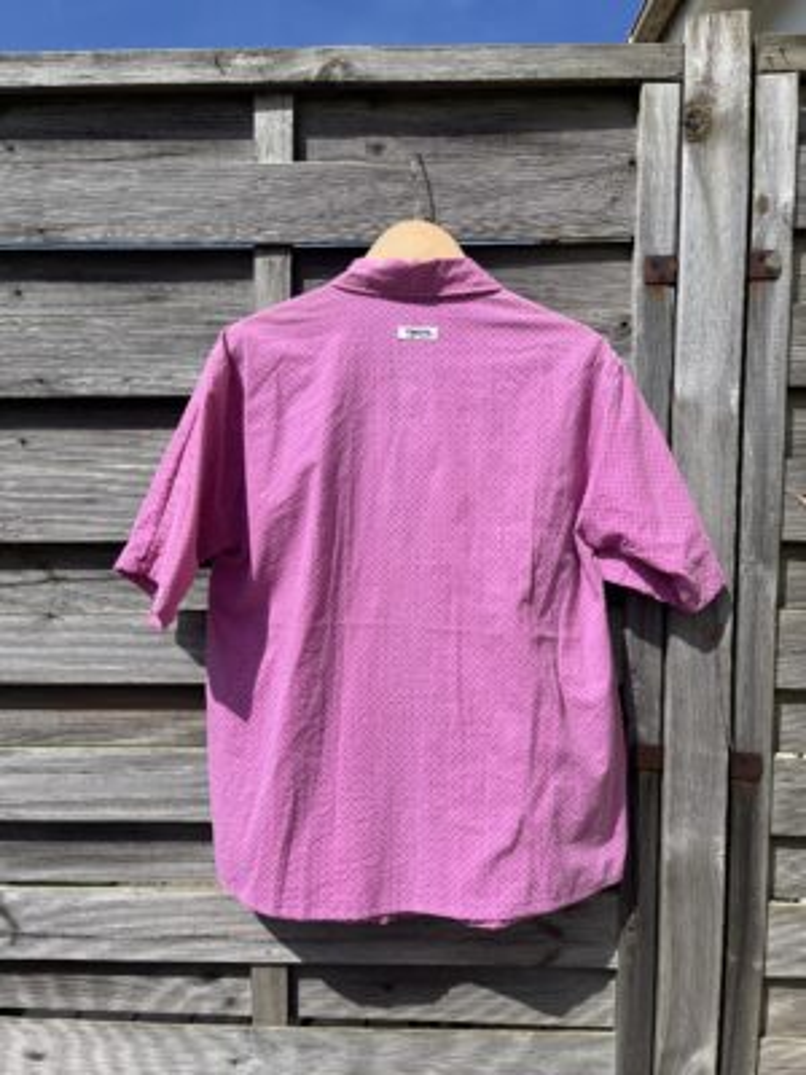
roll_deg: -0.1
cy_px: 538
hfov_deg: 53.1
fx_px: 807
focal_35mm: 26
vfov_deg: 67.3
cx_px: 403
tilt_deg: -2.2
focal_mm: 5.1
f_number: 1.6
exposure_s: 1/4854
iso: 50
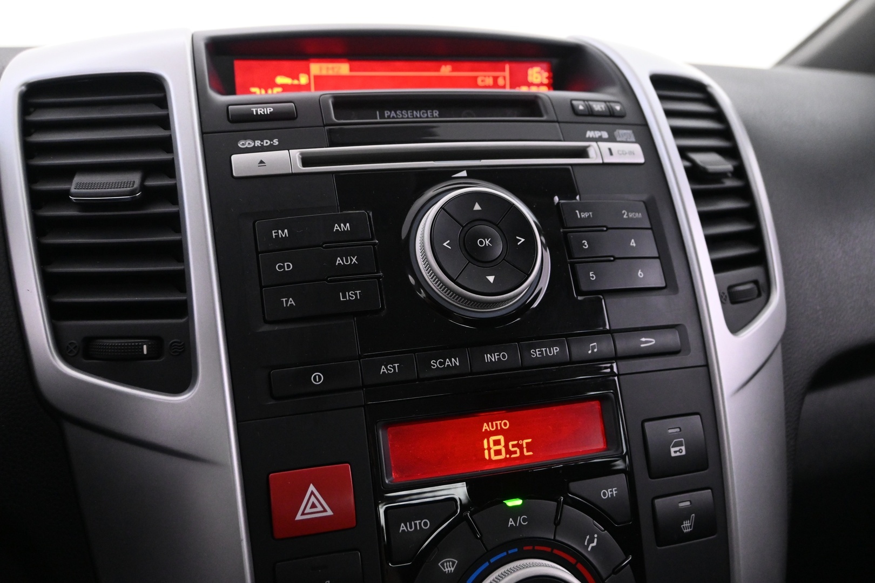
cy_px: 292
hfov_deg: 57.2
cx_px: 438
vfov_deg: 40.0
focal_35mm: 33
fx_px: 802
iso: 3200
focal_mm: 22
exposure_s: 1/40
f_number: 4
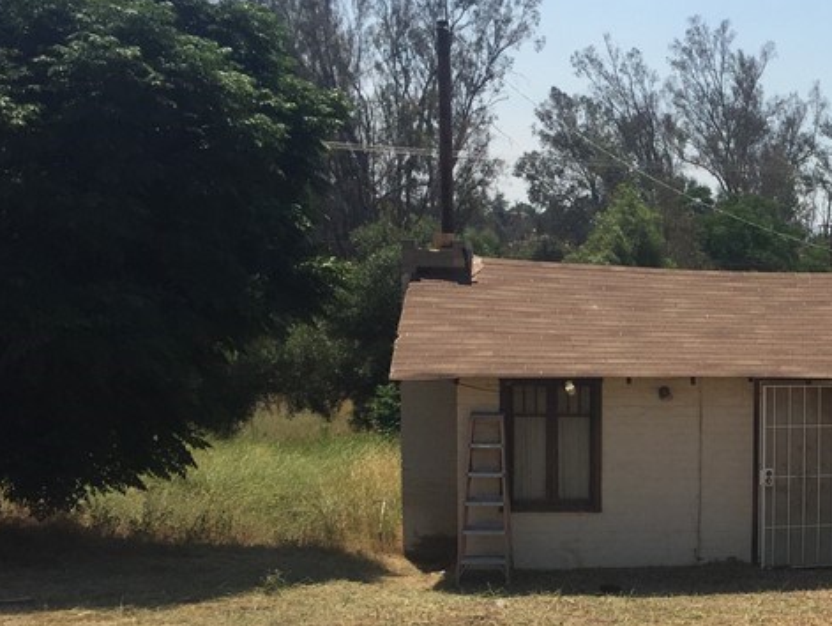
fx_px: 1515
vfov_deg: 23.0
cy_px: 506
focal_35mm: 63
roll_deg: -2.4
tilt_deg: -6.8
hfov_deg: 28.4
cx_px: 871
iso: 32
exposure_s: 1/3049
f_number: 2.2
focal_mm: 4.15
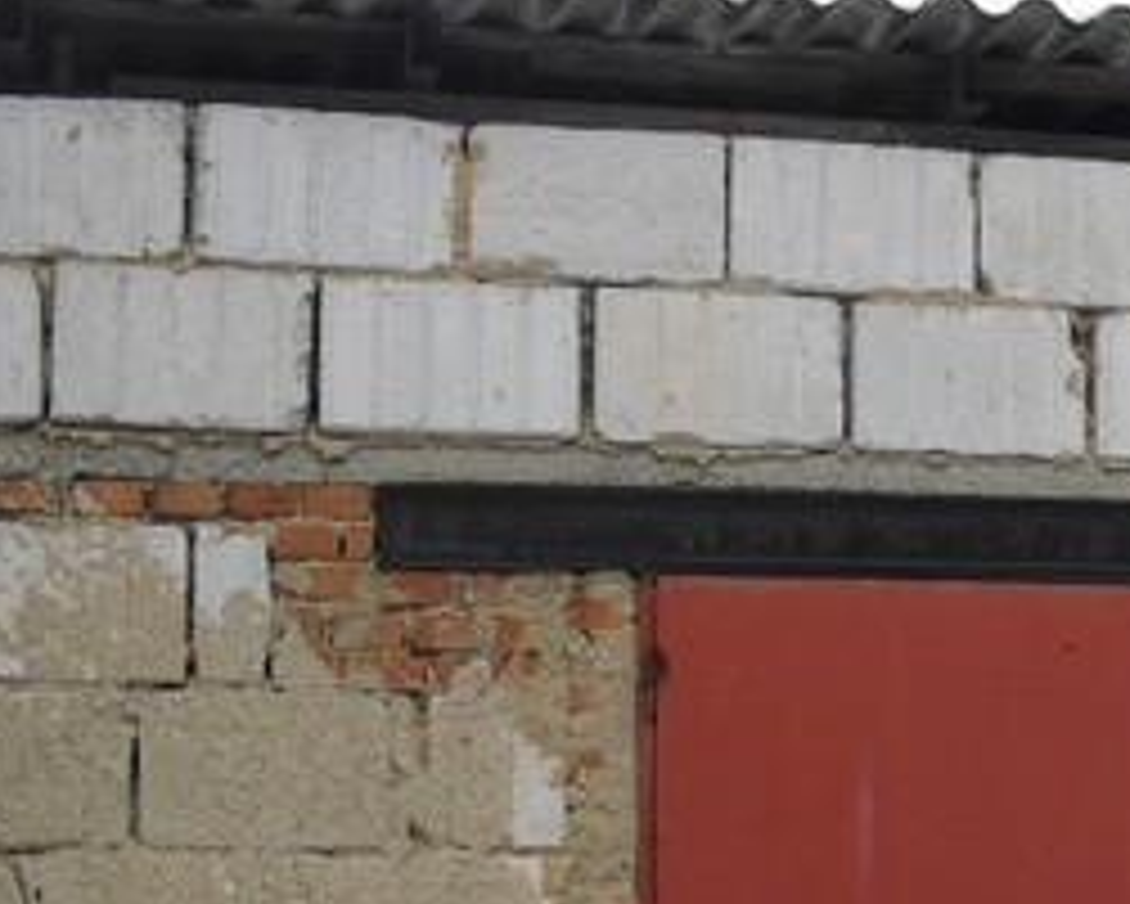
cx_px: 1053
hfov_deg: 21.4
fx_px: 2911
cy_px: 1025
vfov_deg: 17.0
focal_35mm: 87
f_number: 3.2
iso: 100
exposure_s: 1/180
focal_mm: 6.3
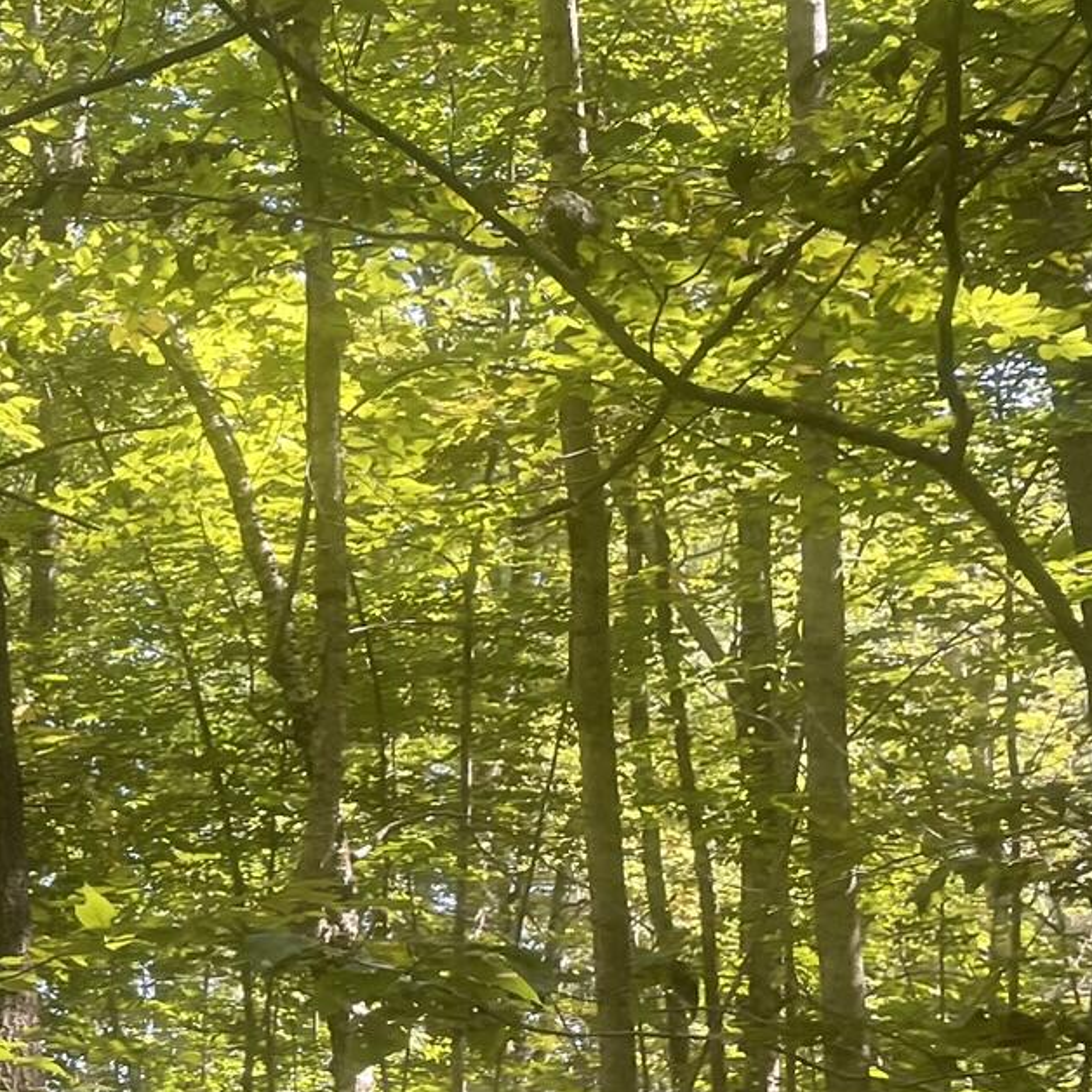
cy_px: 1054
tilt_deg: +6.2
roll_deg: +4.0
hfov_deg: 20.0
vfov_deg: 22.3
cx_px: -530
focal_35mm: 75
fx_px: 2677
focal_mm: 4.2
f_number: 1.6
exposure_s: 1/121
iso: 40
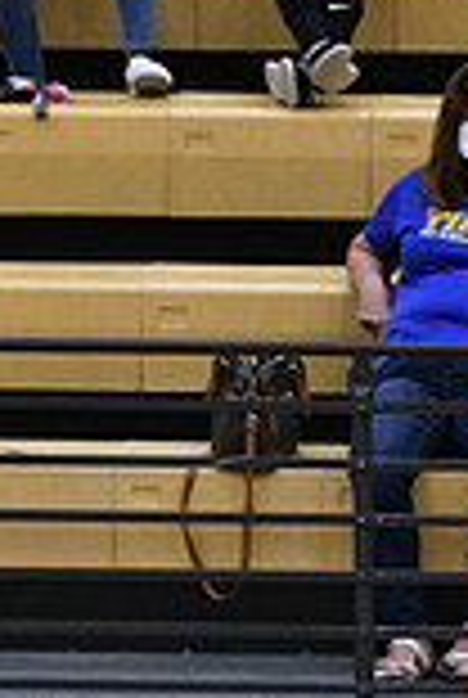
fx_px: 12191
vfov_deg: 3.3
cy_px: 1238
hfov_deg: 2.2
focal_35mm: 628
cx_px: 466
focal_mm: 112
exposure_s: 1/1250
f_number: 3.2
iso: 6400
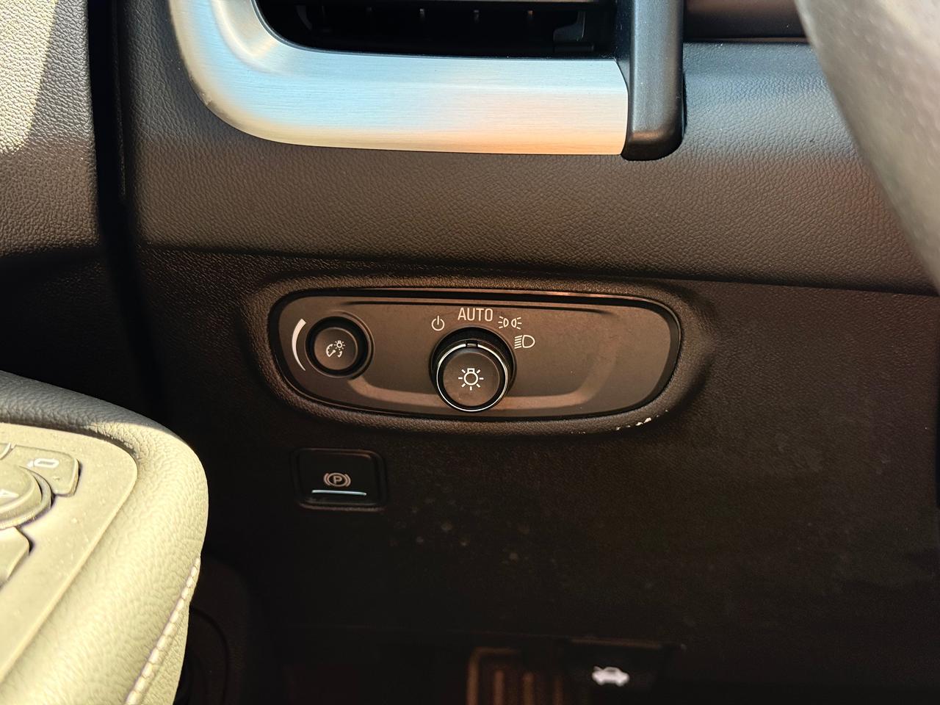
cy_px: 352
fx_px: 1303
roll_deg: -1.4
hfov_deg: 39.7
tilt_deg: -19.8
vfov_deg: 30.3
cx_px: 470
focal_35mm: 48
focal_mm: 6.76
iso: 200
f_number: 1.78
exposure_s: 1/141
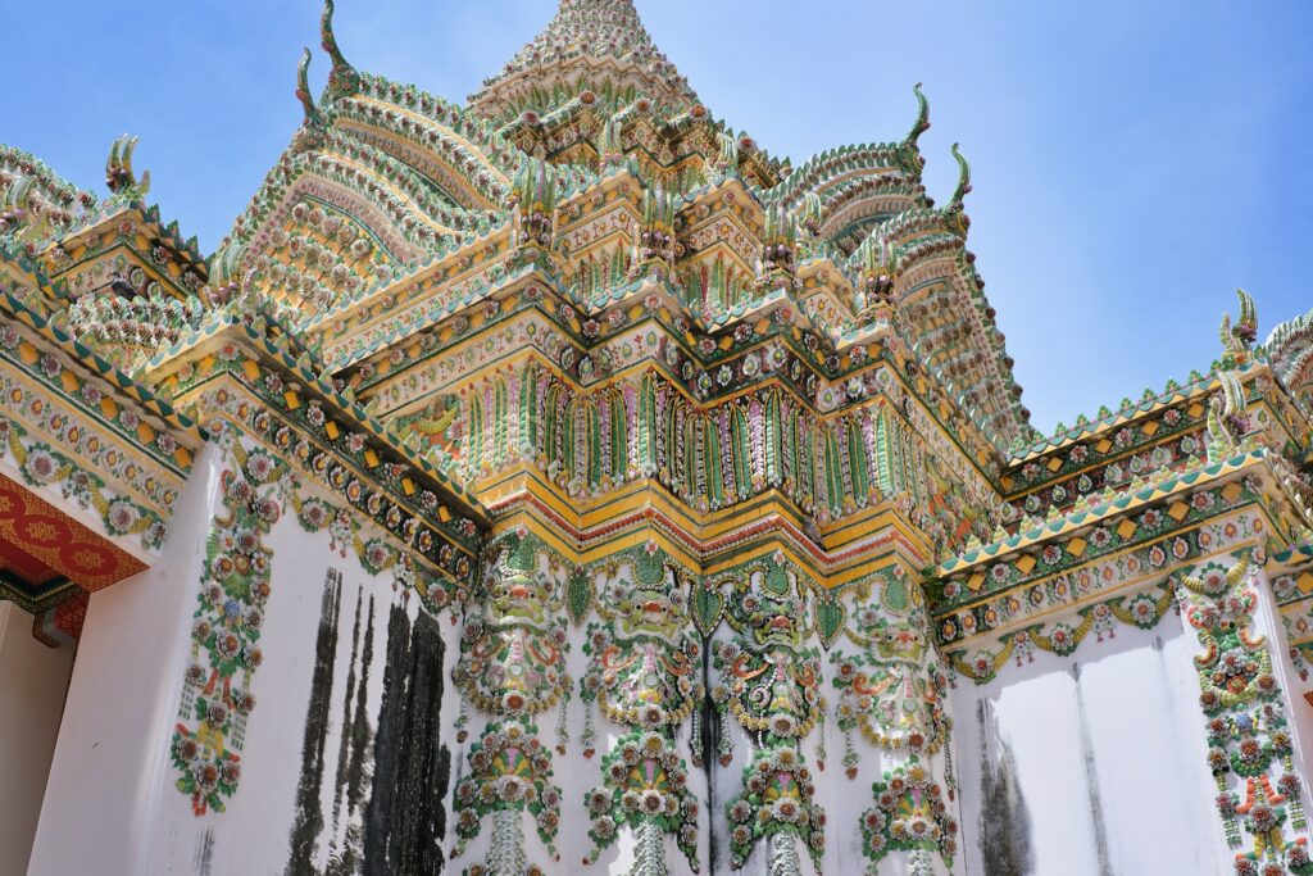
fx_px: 1933
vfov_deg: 25.5
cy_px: 438
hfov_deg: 37.5
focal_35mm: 53
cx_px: 656
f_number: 5.6
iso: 320
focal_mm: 35
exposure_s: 1/1100
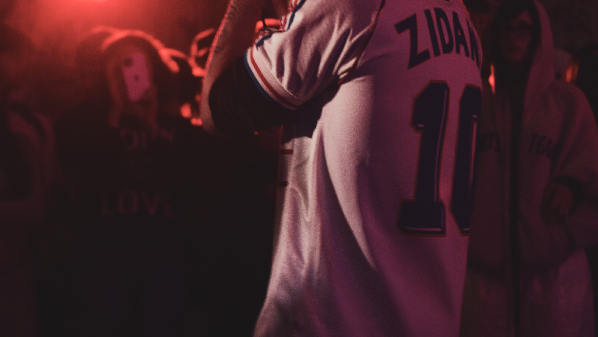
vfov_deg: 14.6
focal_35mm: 83
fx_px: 1313
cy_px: 134
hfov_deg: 25.7
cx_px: 299
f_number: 2
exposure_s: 1/60
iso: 500
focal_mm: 35
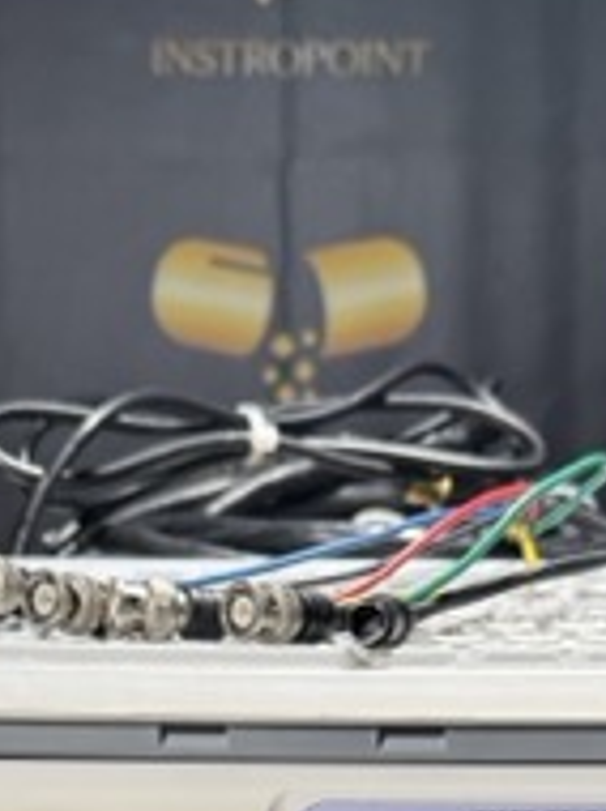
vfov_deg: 21.1
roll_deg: -0.6
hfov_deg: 18.2
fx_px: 1895
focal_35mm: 81
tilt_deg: -17.7
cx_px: 320
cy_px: 1148
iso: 80
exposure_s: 1/858
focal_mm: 6.76
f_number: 1.78
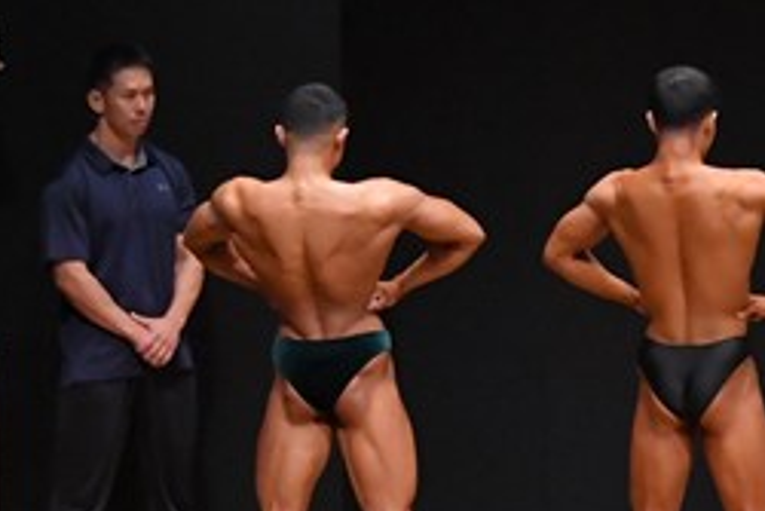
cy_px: 337
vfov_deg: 3.2
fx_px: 9079
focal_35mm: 427
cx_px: 635
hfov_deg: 4.8
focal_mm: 92
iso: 6400
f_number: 5.6
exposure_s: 1/400
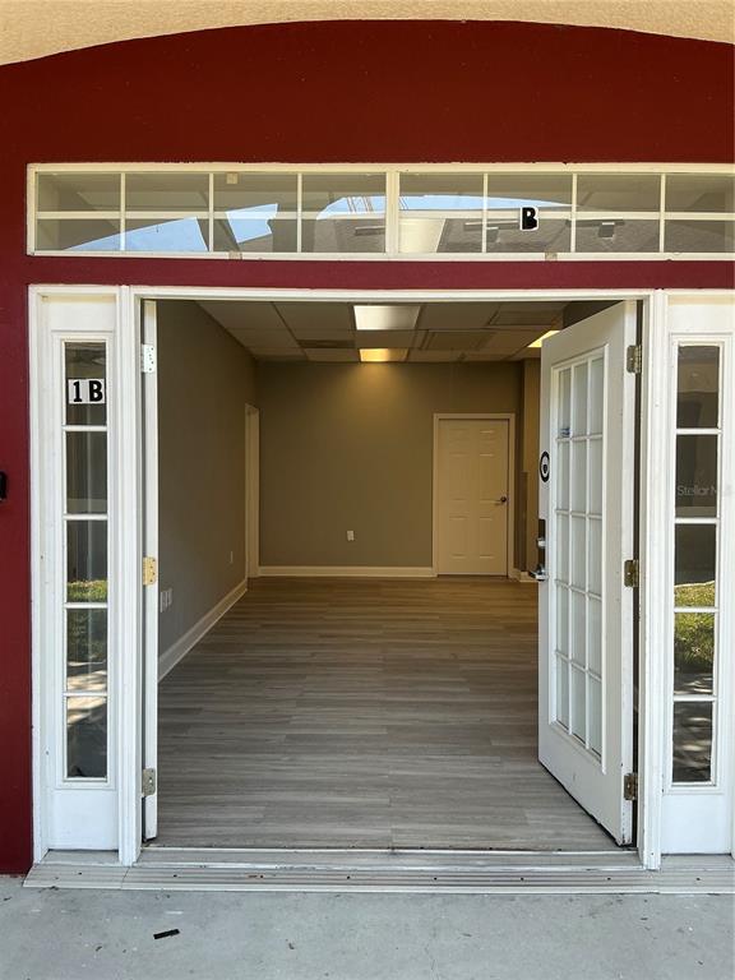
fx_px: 793
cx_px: 368
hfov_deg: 49.7
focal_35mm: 28
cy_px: 490
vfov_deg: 63.4
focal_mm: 3
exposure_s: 1/120
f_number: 1.8
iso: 25
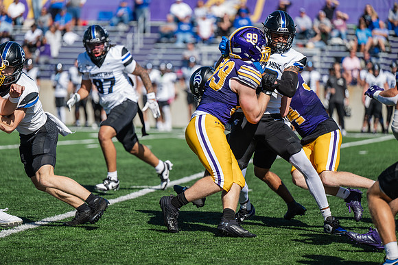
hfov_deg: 11.4
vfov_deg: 7.6
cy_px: 132
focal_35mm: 180
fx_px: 1990
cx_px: 199
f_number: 3.2
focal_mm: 180
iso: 125
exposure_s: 1/1600
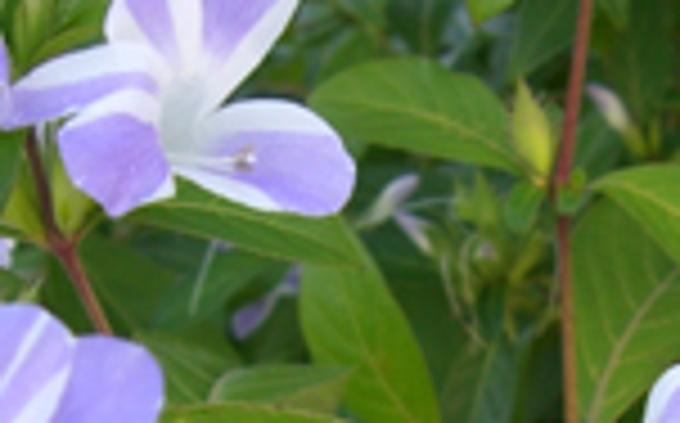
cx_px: 491
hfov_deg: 19.4
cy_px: 522
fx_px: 1981
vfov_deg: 11.9
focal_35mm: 107
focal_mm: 6.2
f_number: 2.7
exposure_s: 1/200
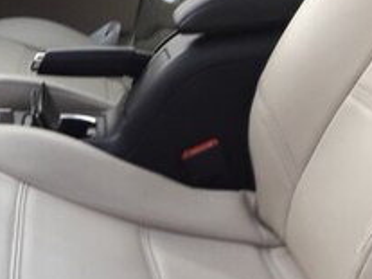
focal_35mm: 86
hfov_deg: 22.4
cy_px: 390
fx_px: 924
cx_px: 56
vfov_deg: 16.0
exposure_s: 1/50
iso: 64
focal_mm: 3.6
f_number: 1.9
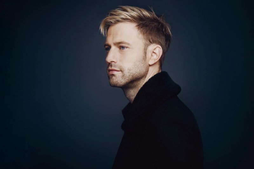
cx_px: 127
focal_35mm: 144
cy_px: 84
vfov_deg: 9.5
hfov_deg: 14.2
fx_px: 1016
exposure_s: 1/250
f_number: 2.8
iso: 125
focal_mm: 144
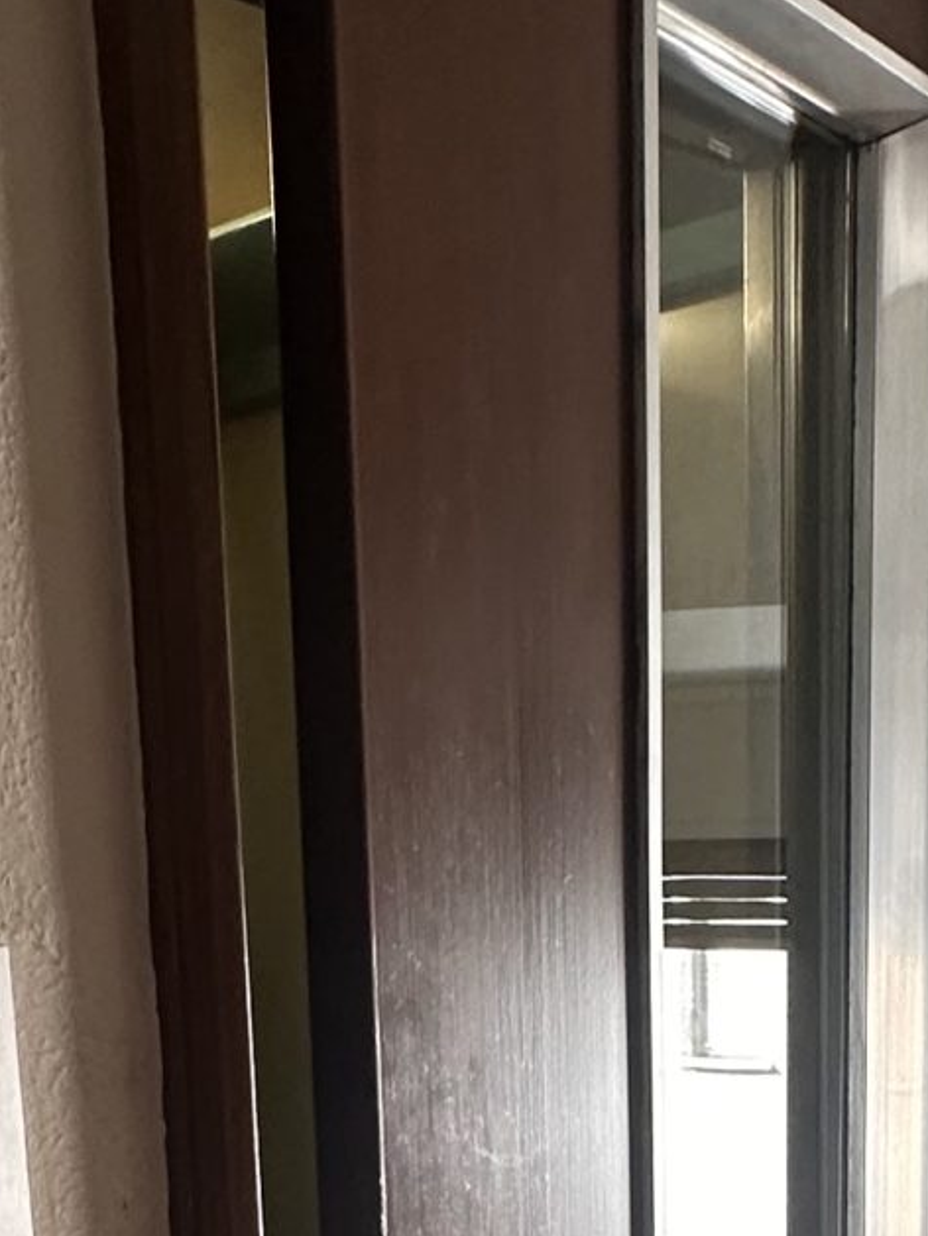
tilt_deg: -10.0
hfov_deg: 25.2
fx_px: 2037
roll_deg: +0.2
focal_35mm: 57
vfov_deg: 31.0
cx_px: 753
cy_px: 1269
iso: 250
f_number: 2.2
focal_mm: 2.22
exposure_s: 1/99
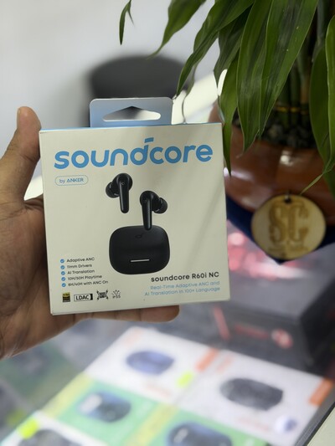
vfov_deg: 39.6
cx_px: 168
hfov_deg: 30.3
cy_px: 223
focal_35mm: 48
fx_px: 619
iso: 80
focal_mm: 6.76
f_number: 1.78
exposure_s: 1/100
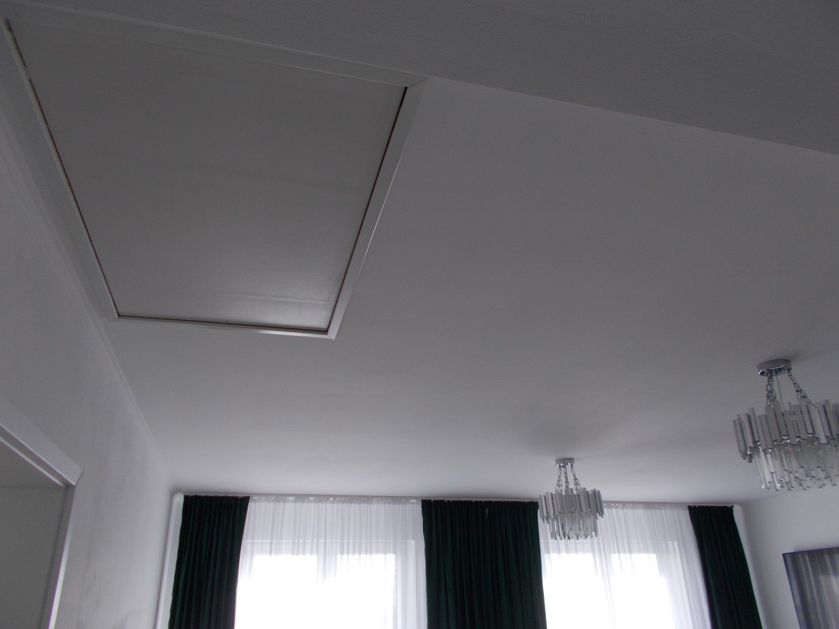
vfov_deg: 53.1
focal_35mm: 26
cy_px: 314
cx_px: 420
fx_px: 630
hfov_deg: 67.3
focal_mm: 4.6
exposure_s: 1/80
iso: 80
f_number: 3.2
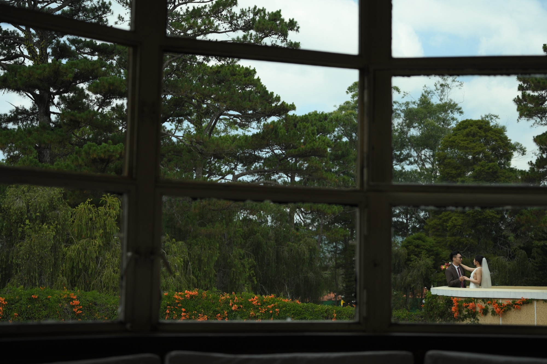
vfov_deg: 26.5
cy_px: 182
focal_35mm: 51
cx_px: 274
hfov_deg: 38.9
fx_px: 775
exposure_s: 1/1600
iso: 100
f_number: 2.8
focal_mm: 51
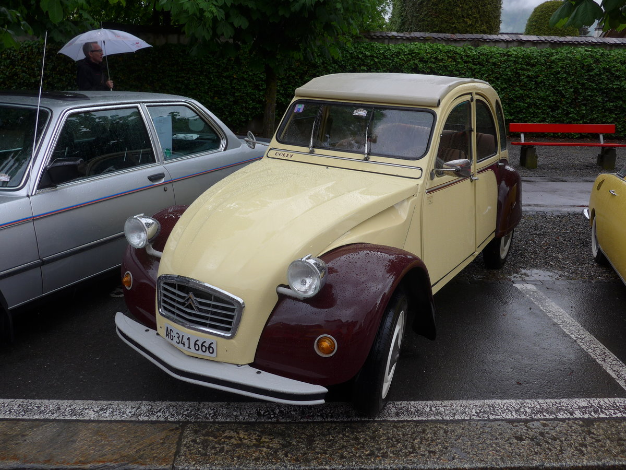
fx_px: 524
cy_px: 235
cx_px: 313
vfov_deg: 48.2
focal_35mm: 29
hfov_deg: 61.7
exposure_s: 1/250
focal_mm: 6
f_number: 2.8
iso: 80
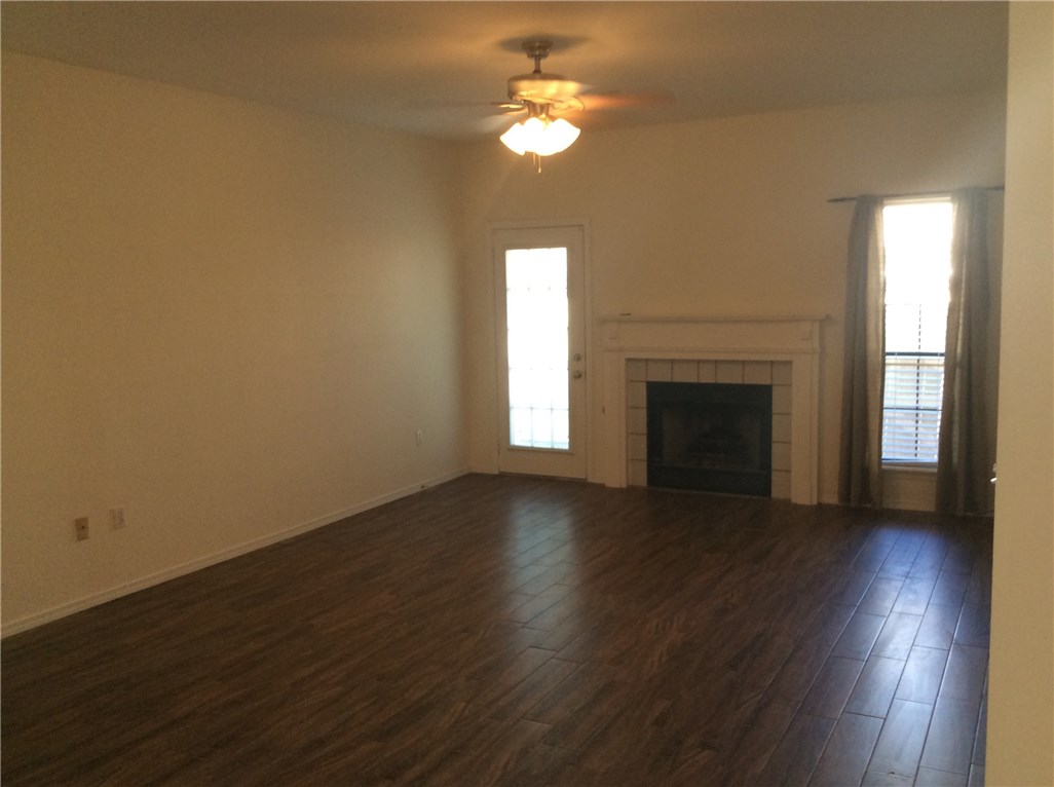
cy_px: 394
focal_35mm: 32
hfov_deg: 56.9
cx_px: 527
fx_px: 973
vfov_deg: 44.0
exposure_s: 1/24
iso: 80
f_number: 2.4
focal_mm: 3.3
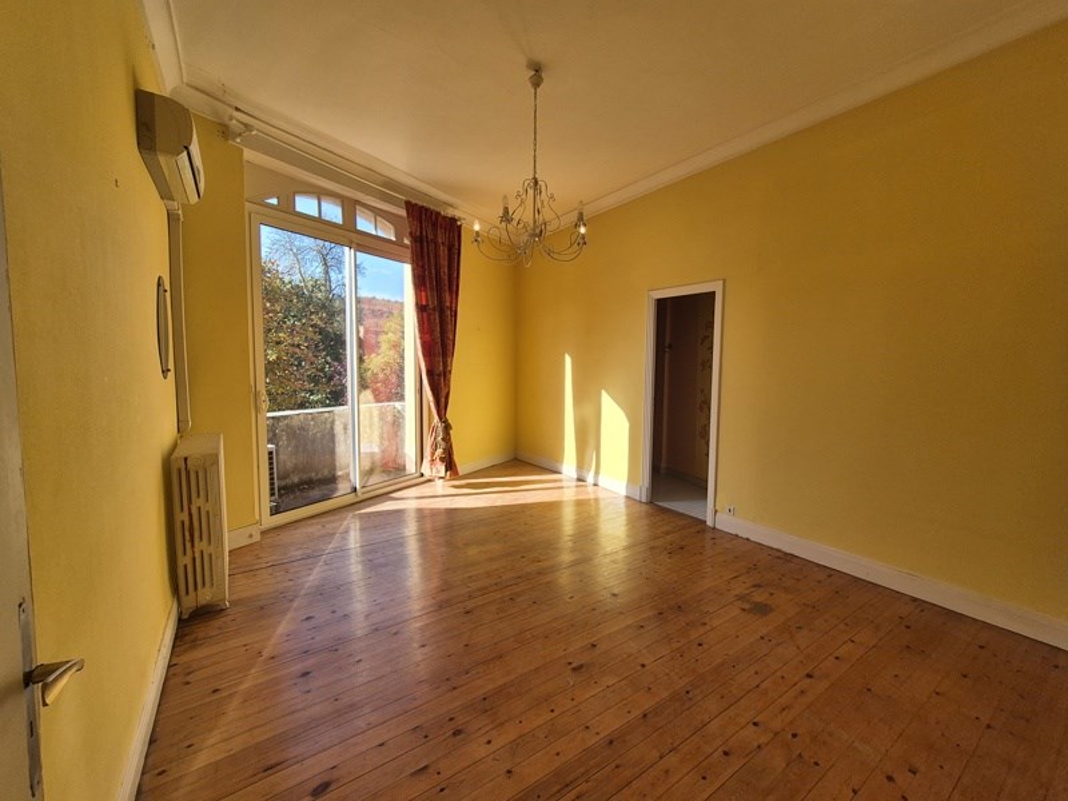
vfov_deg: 89.9
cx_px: 534
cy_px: 400
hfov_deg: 106.2
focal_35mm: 13
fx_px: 401
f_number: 2.2
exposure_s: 1/429
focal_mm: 2.2
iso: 50
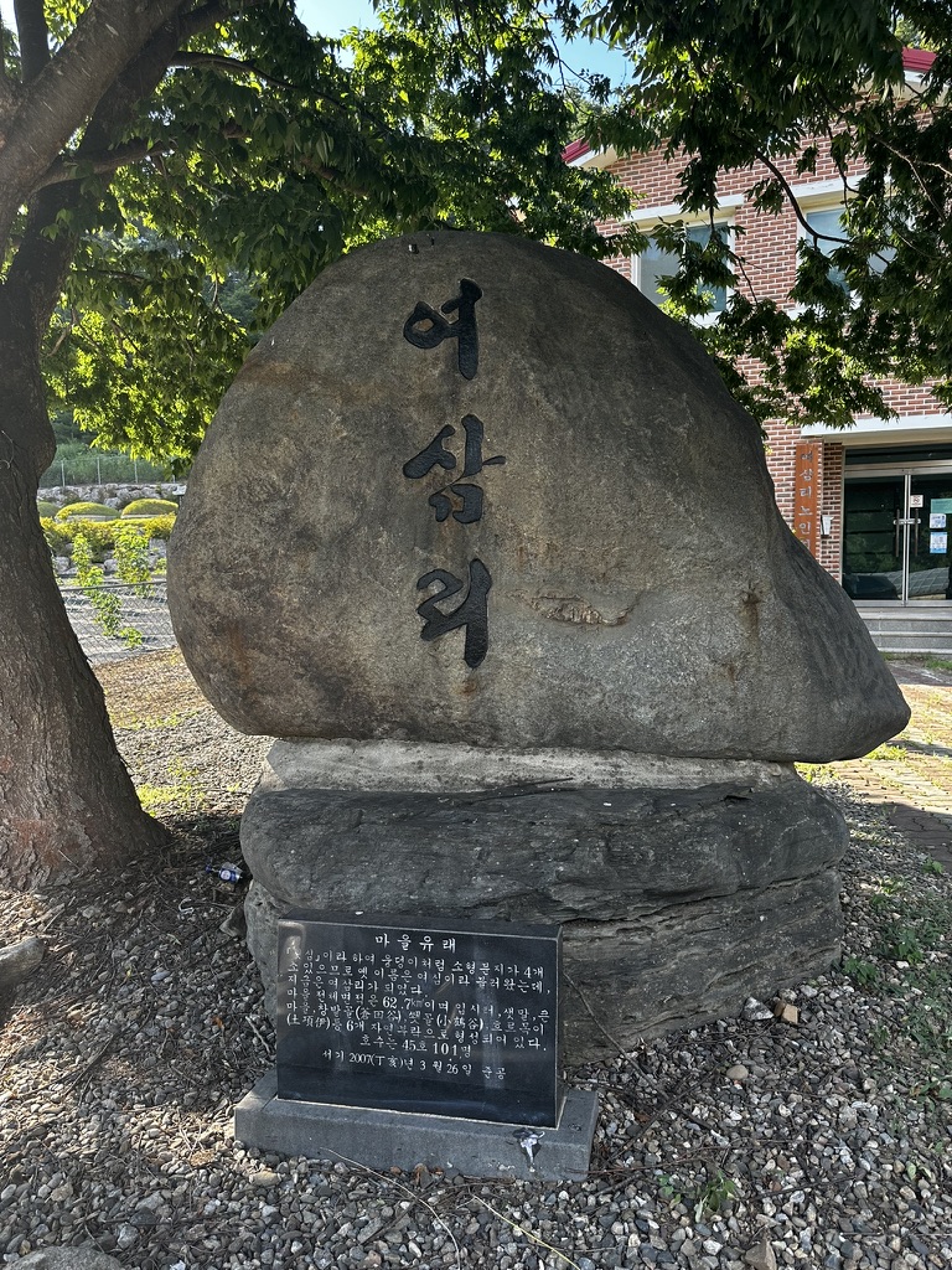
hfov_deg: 56.8
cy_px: 635
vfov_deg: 71.6
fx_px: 880
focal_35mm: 24
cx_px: 476
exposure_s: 1/379
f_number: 1.78
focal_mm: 6.86
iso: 80
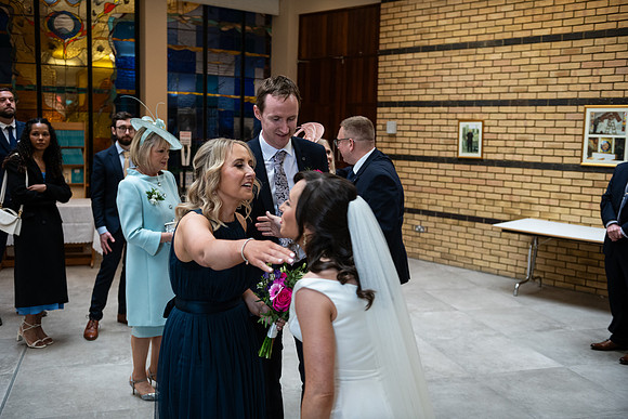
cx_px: 314
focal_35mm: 36
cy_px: 210
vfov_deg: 36.9
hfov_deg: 53.1
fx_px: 628
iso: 800
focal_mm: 36
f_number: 3.5
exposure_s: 1/160
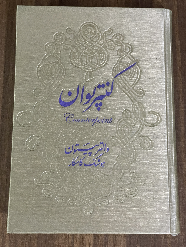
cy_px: 124
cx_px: 93
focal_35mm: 52
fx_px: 373
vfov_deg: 36.8
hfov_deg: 28.0
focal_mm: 6
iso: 800
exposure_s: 1/41
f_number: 2
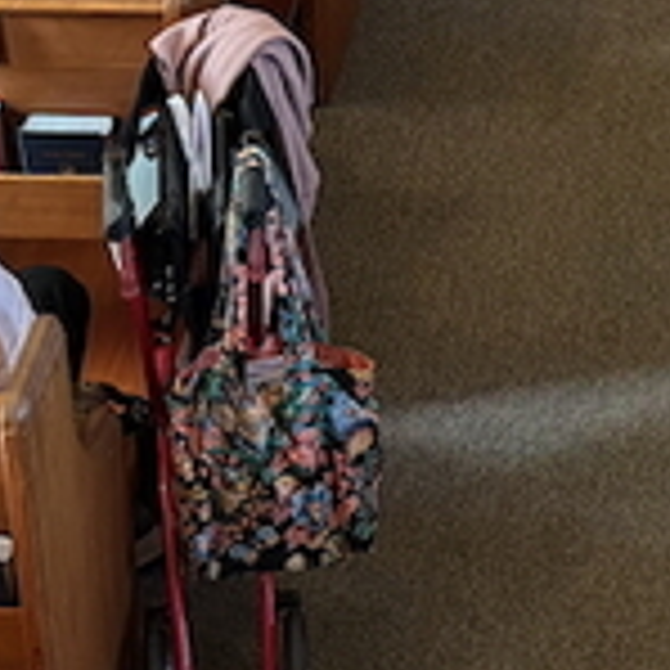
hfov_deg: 10.6
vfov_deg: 10.2
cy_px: -576
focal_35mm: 161
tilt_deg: -23.7
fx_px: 3526
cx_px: 879
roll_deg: -0.1
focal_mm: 5.96
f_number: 1.6
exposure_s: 1/60
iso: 200
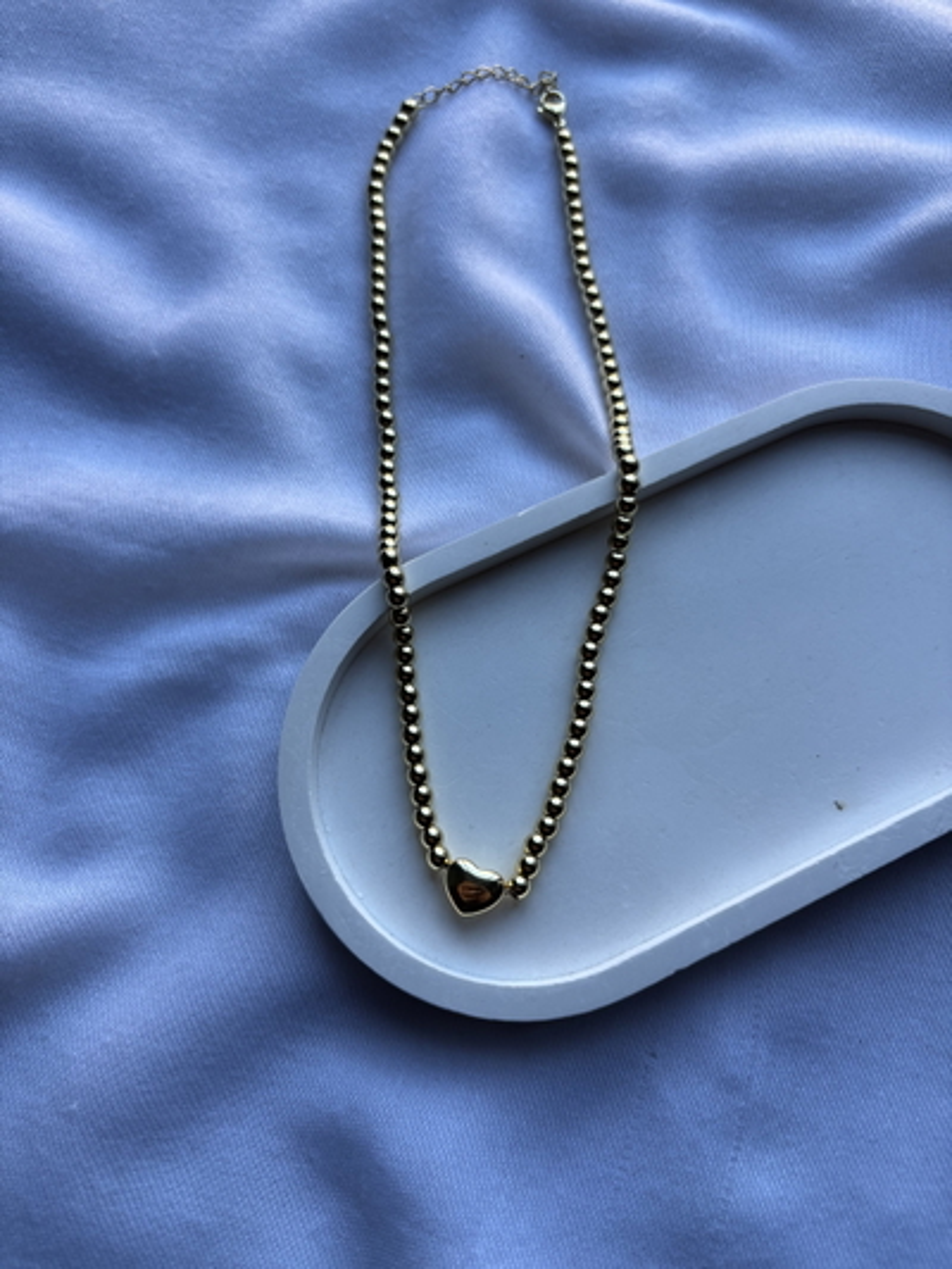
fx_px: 953
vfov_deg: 67.3
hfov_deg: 53.1
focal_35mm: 26
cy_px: 634
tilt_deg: -74.0
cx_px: 476
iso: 32
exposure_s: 1/138
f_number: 1.6
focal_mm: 5.96
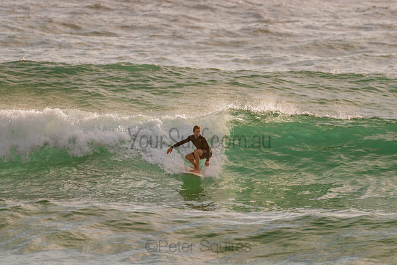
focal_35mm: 613
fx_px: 6760
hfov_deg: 3.4
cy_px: 129
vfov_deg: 2.2
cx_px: 194
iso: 160
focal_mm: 500
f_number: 5.6
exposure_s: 1/2000
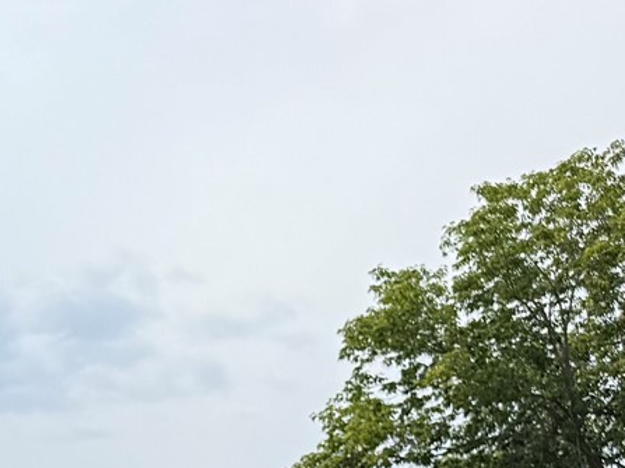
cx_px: -527
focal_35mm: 110
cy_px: 935
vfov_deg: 12.0
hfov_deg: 15.3
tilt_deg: +0.0
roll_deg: +2.8
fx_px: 1986
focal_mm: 6.76
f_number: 1.78
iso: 80
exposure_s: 1/4167
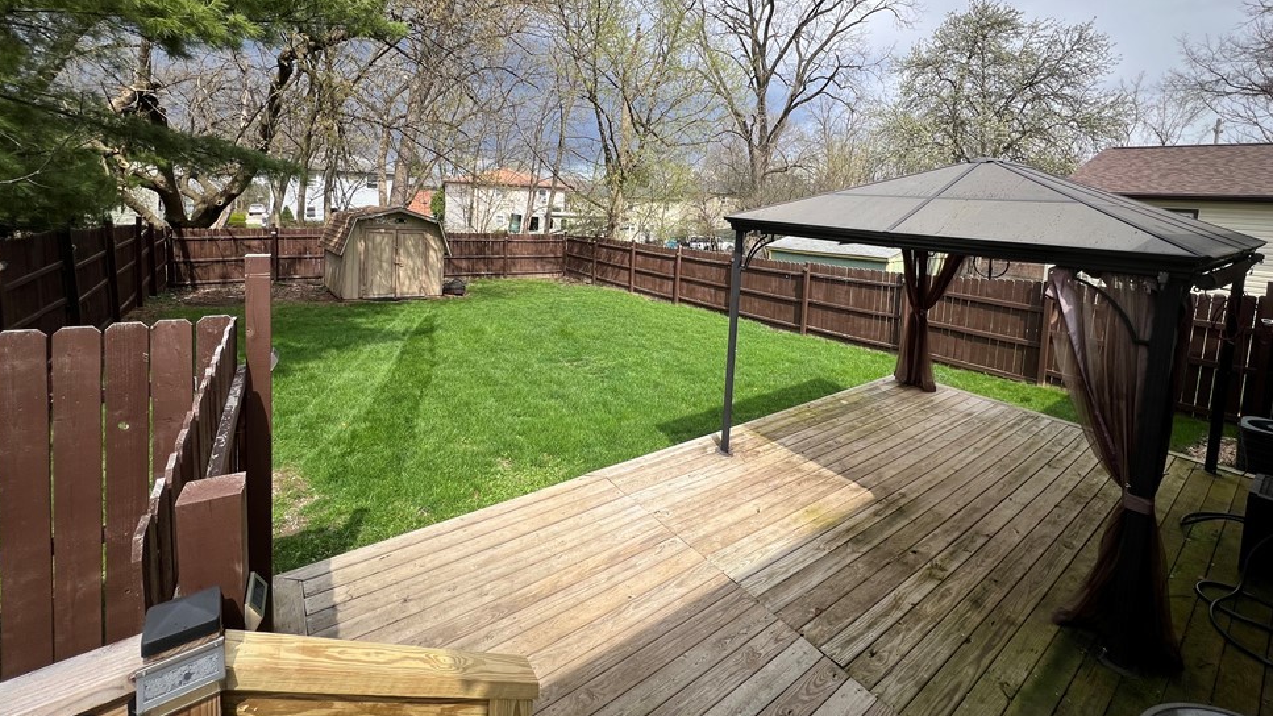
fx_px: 506
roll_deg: -2.6
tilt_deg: -6.2
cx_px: 665
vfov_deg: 68.7
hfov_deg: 102.9
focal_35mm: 15
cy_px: 243
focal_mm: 1.57
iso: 32
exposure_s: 1/834
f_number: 1.8
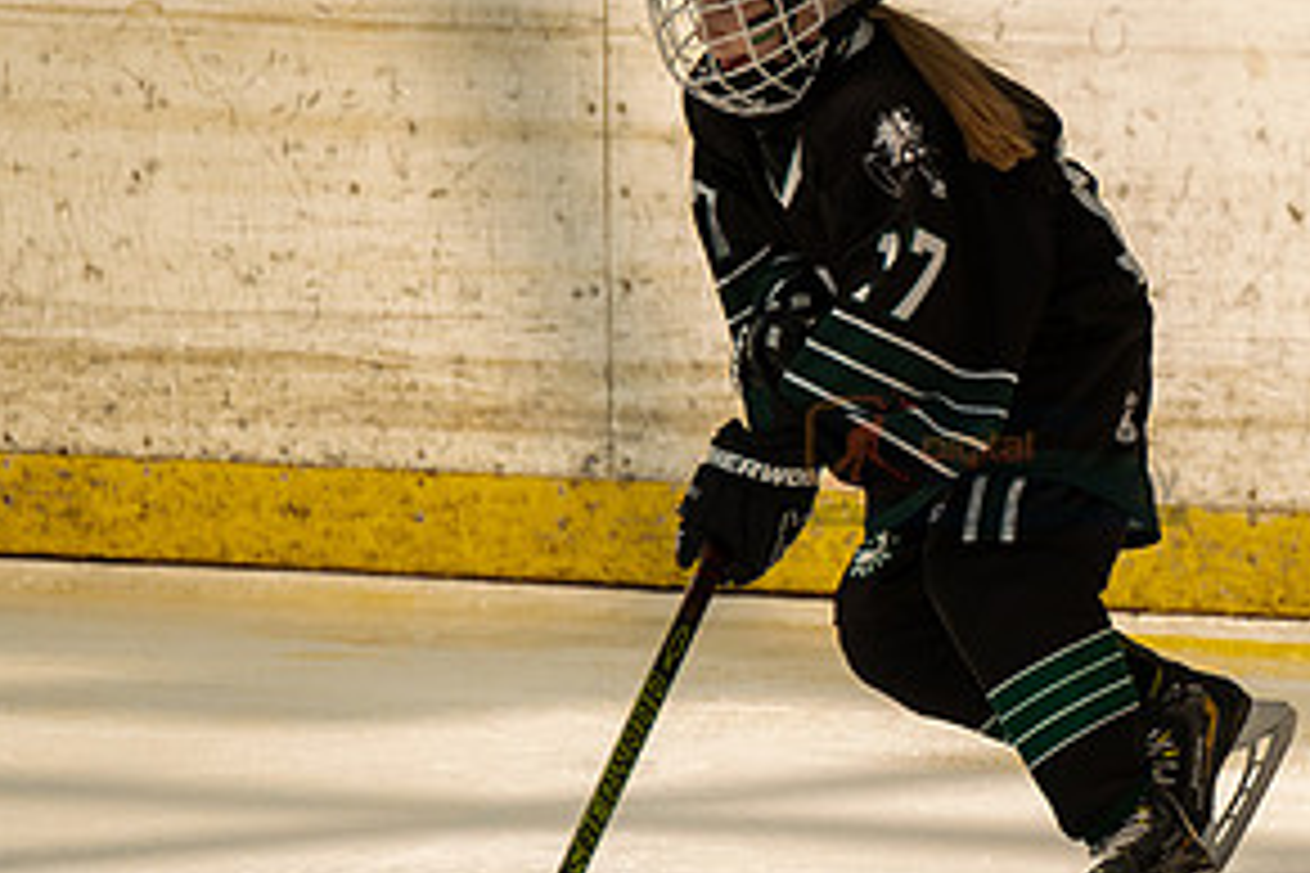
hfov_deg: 2.5
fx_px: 29582
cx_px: 1176
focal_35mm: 813
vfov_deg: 1.7
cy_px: 514
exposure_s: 1/2500
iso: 1600
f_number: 3.5
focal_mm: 300
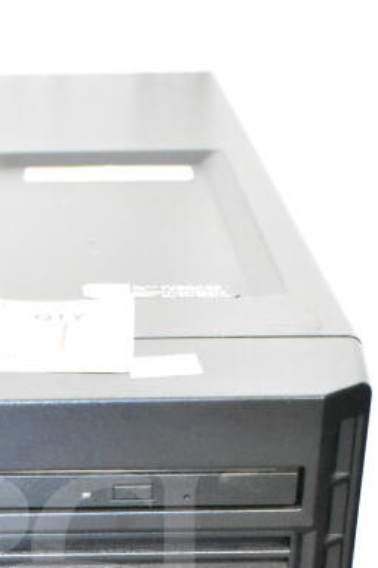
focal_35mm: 86
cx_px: 67
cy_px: 590
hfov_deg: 15.7
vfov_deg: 22.6
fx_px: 1356
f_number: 4
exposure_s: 1/40
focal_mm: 24
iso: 14400
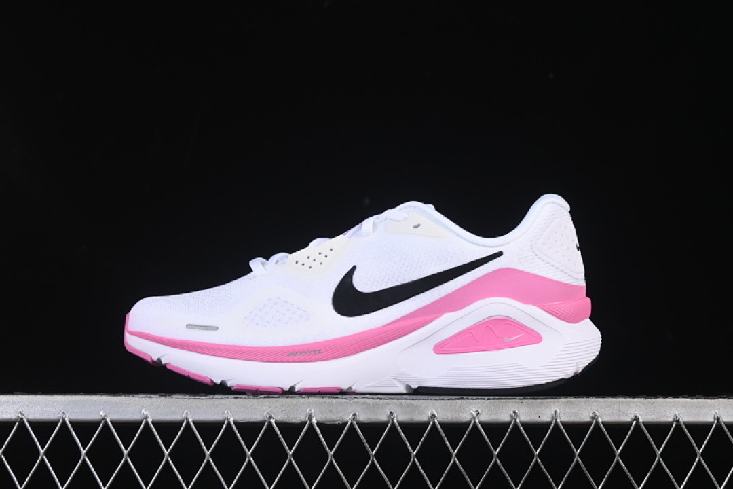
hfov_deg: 27.0
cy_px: 244
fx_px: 1527
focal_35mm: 75
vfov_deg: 18.2
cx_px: 366
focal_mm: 50
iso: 160
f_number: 8
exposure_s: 1/100
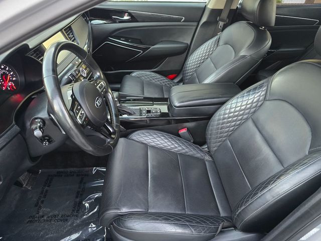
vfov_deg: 58.9
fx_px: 213
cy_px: 120
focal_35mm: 23
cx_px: 160
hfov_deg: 73.9
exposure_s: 1/60
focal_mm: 6.3
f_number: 1.7
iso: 800
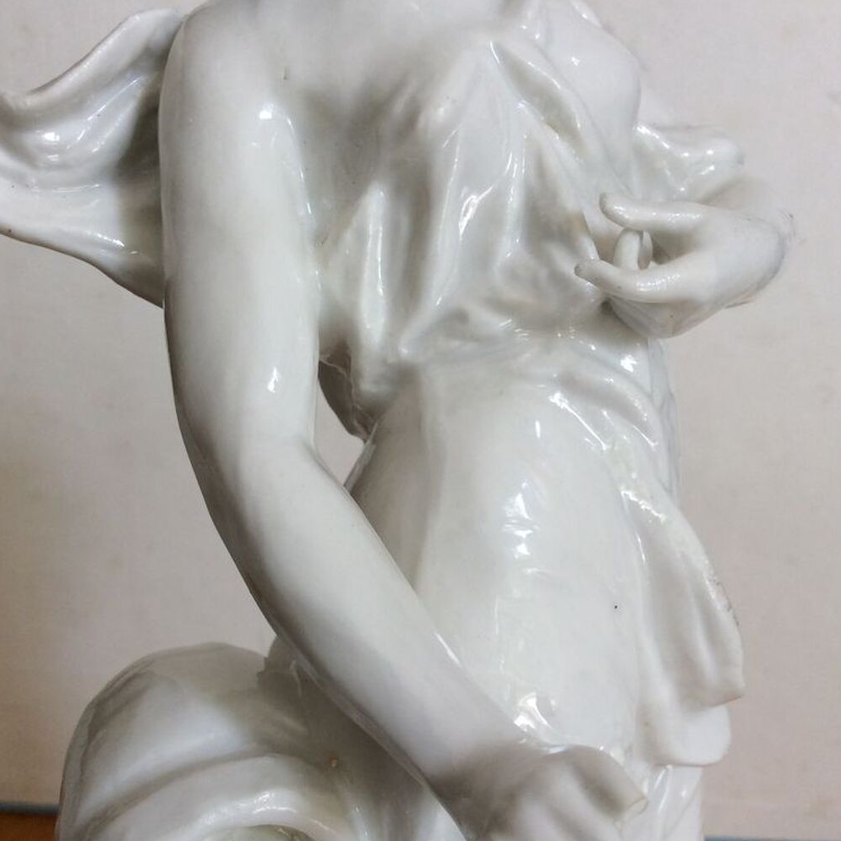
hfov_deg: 43.9
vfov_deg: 43.7
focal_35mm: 38
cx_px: 421
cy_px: 497
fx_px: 1044
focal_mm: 3.3
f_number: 2.4
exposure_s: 1/100
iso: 40
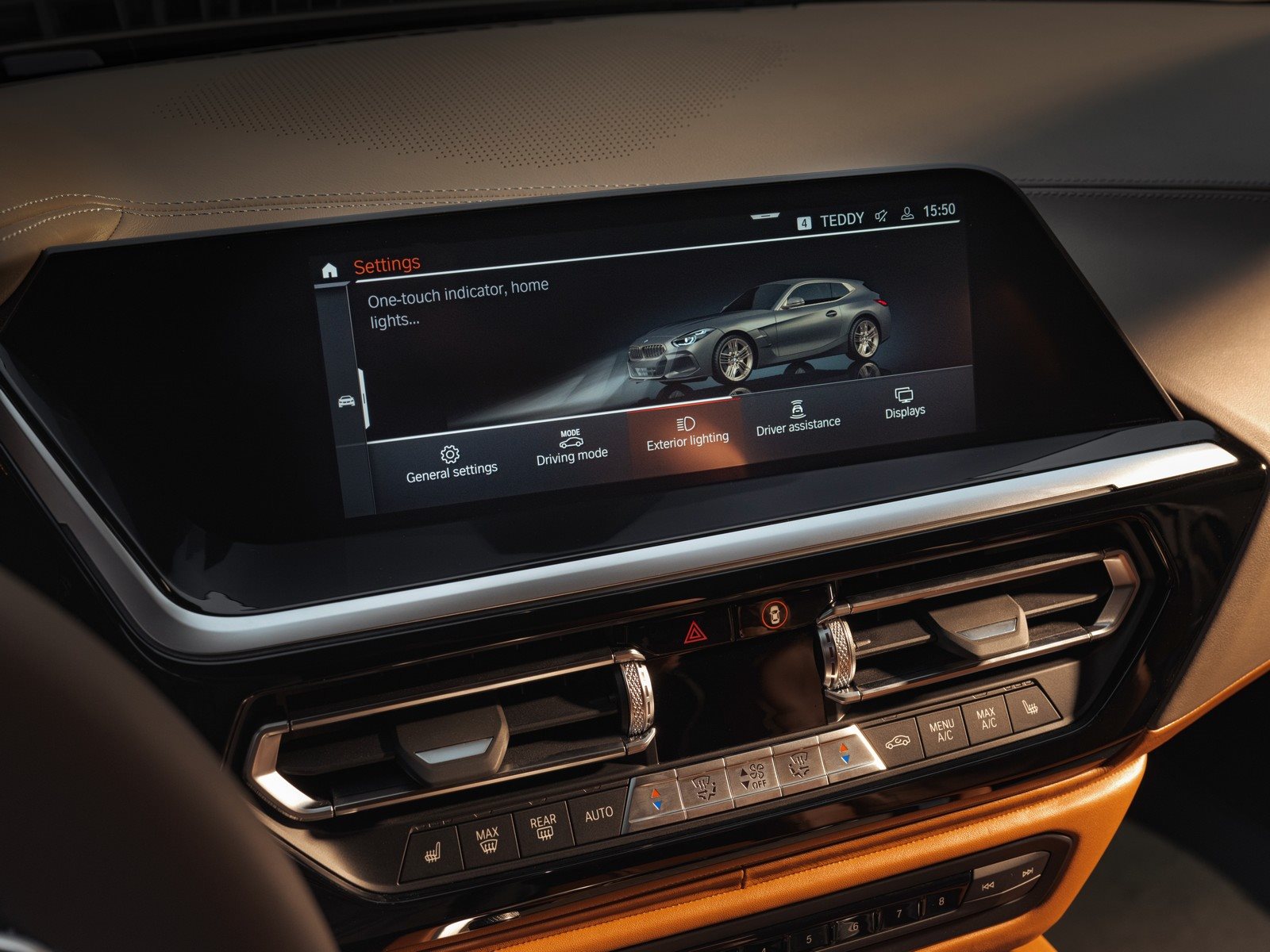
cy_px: 476
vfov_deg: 39.7
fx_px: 1321
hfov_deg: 51.4
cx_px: 635
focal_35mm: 36
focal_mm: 45
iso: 1600
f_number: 9
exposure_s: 1/50
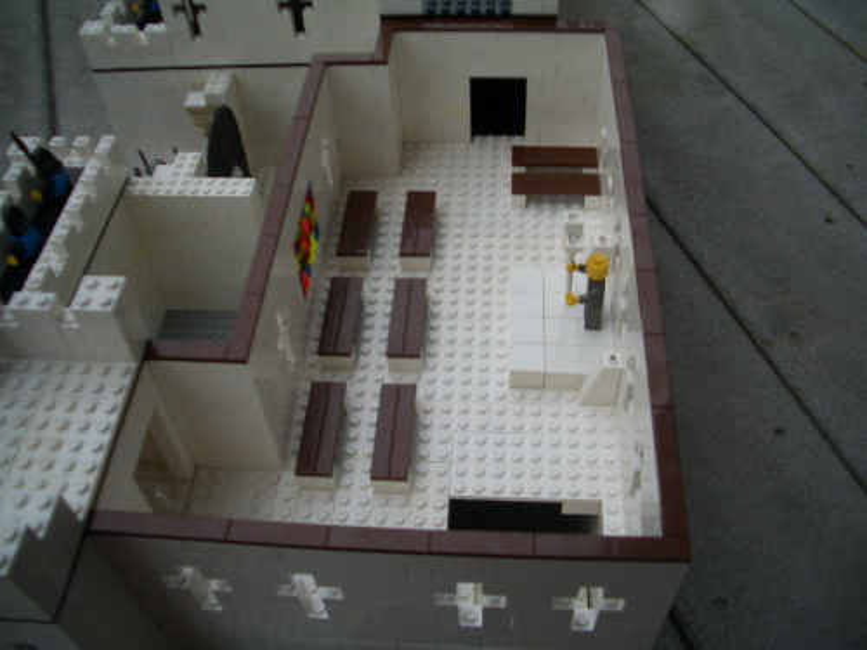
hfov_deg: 52.6
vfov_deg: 40.7
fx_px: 877
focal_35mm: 35
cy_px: 325
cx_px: 434
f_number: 2.6
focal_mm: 5.8
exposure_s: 1/200
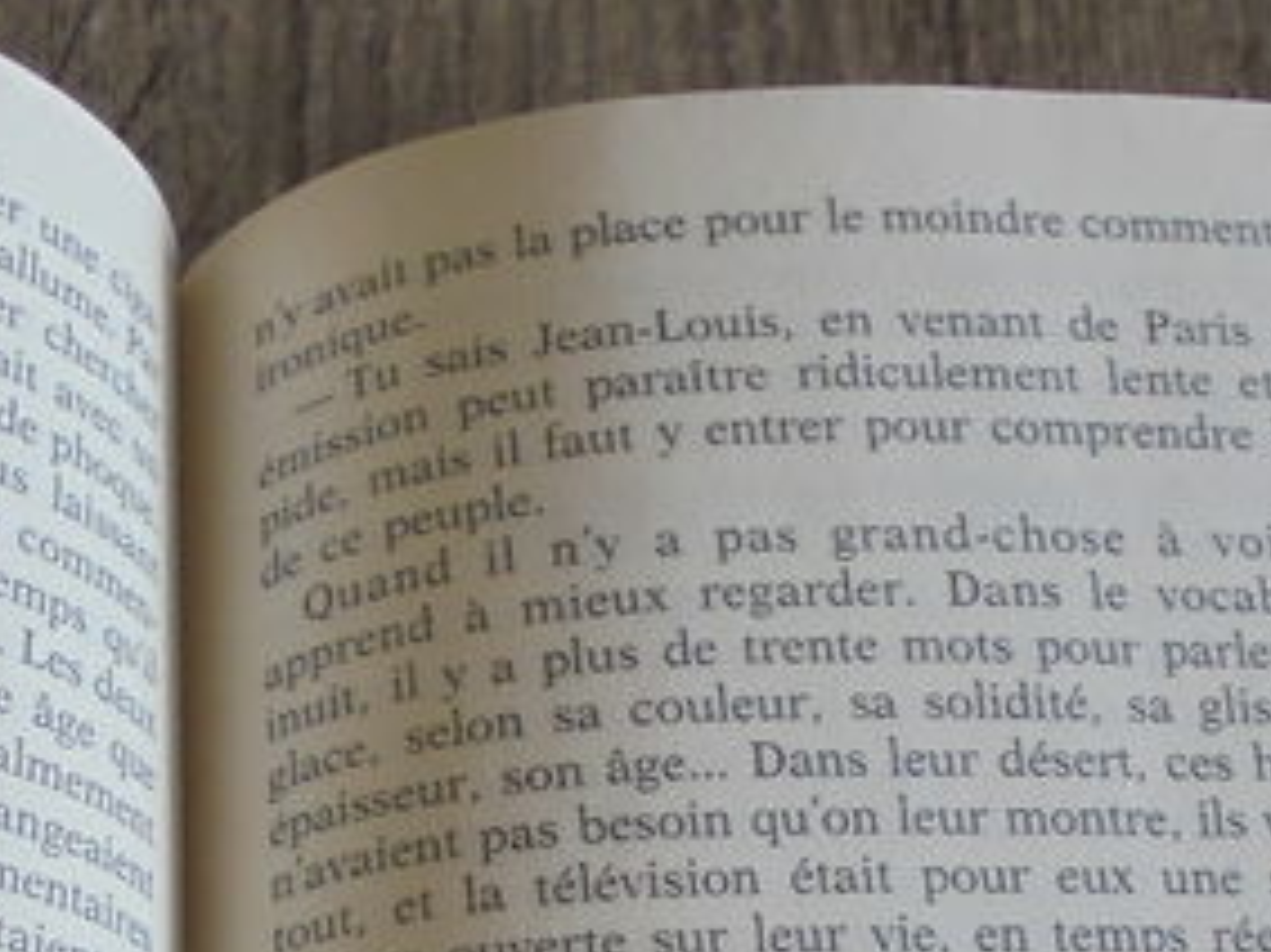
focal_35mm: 92
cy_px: 1248
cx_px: 243
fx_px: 3377
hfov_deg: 21.0
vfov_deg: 15.3
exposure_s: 1/30
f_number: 3.5
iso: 160
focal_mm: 4.6
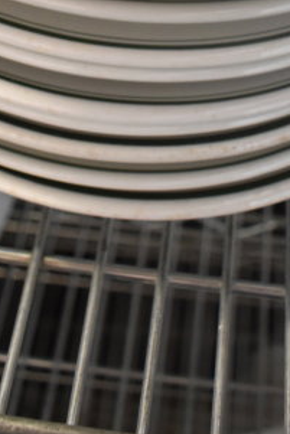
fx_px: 990
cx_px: 153
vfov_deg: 22.3
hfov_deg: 16.7
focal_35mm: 82
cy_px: -126
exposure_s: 1/30
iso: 1250
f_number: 3.5
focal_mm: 18
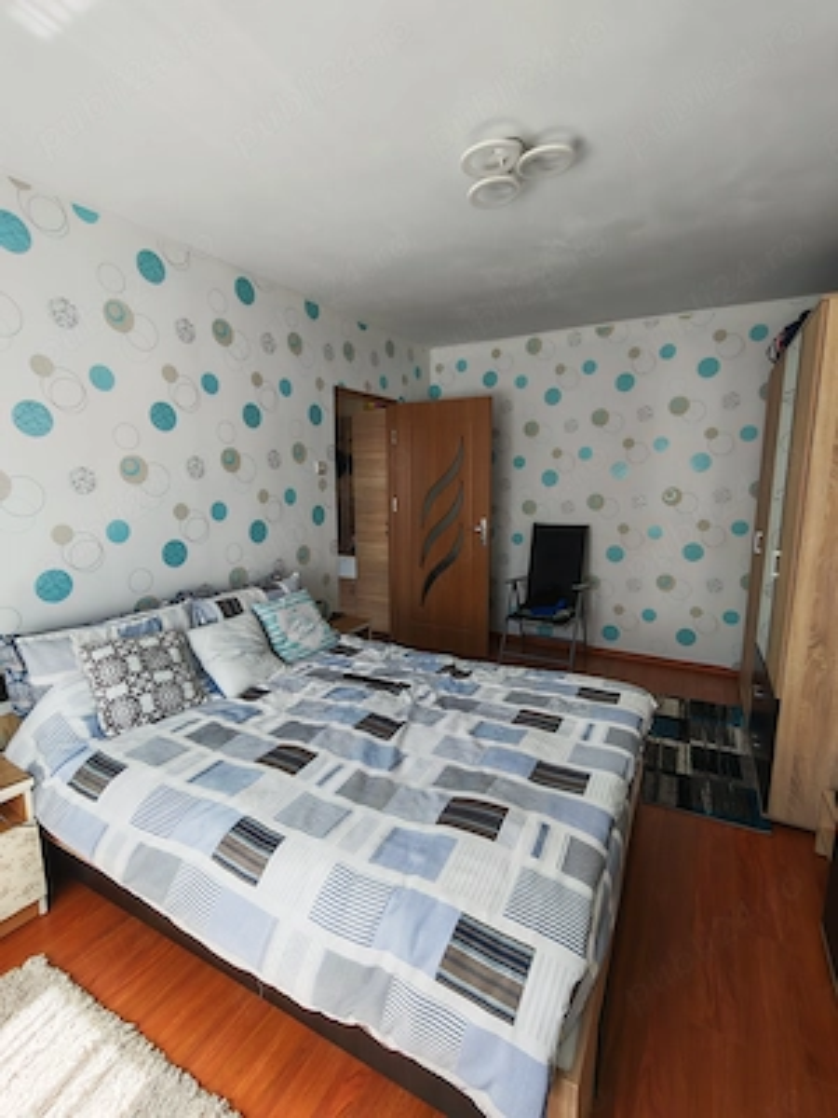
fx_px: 516
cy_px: 559
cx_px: 419
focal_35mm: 16
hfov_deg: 78.1
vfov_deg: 94.5
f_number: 2.2
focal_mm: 1.96
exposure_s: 1/100
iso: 80
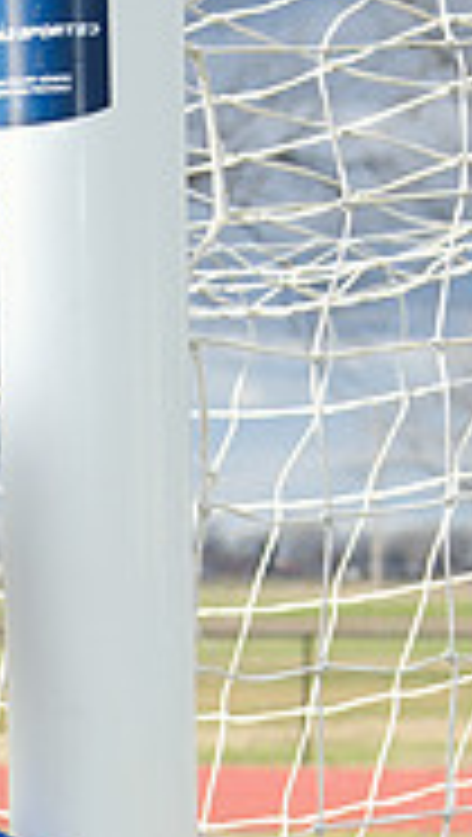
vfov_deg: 8.7
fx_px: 5436
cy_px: 1094
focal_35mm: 245
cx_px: -232
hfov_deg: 4.9
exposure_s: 1/250
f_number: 5.6
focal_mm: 50
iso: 160
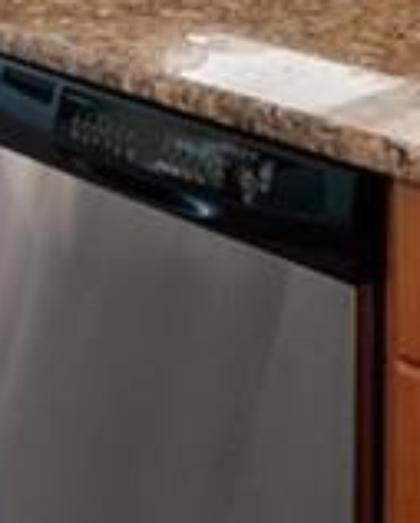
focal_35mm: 91
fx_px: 1410
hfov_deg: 16.8
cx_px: 76
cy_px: -392
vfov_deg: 17.4
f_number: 8
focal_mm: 10
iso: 200
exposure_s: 1/8
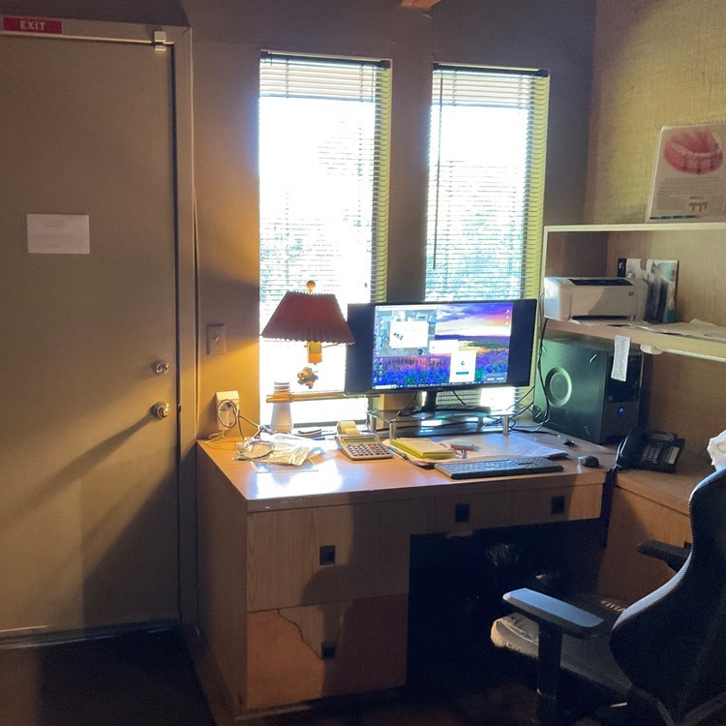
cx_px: 249
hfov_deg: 46.6
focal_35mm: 35
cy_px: 362
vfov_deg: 47.2
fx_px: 830
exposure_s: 1/50
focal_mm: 3
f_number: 1.8
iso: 200
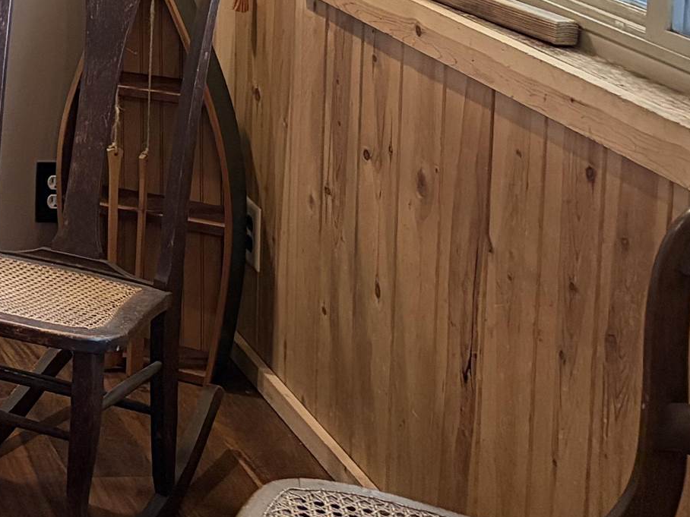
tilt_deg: -2.1
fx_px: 1754
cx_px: -411
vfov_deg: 15.4
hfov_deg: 18.9
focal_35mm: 88
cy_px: -269
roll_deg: +0.7
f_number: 1.6
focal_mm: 5.96
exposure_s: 1/60
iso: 500
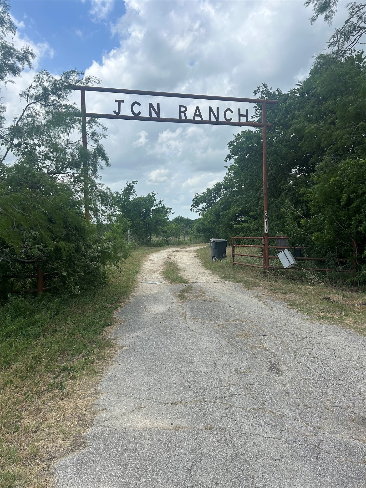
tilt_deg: -3.5
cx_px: 183
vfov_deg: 67.3
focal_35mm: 26
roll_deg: +1.1
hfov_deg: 53.1
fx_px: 367
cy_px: 244
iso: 50
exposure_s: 1/4831
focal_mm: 5.7
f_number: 1.5
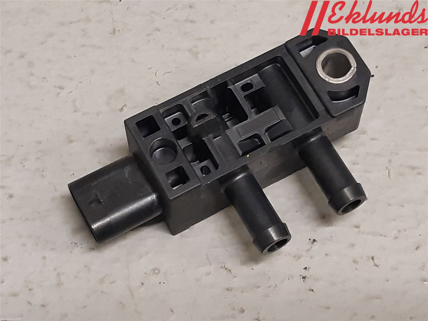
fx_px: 321
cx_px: 214
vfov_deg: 53.1
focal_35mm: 26
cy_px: 160
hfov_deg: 67.3
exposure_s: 1/50
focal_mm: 3.93
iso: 200
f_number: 1.7
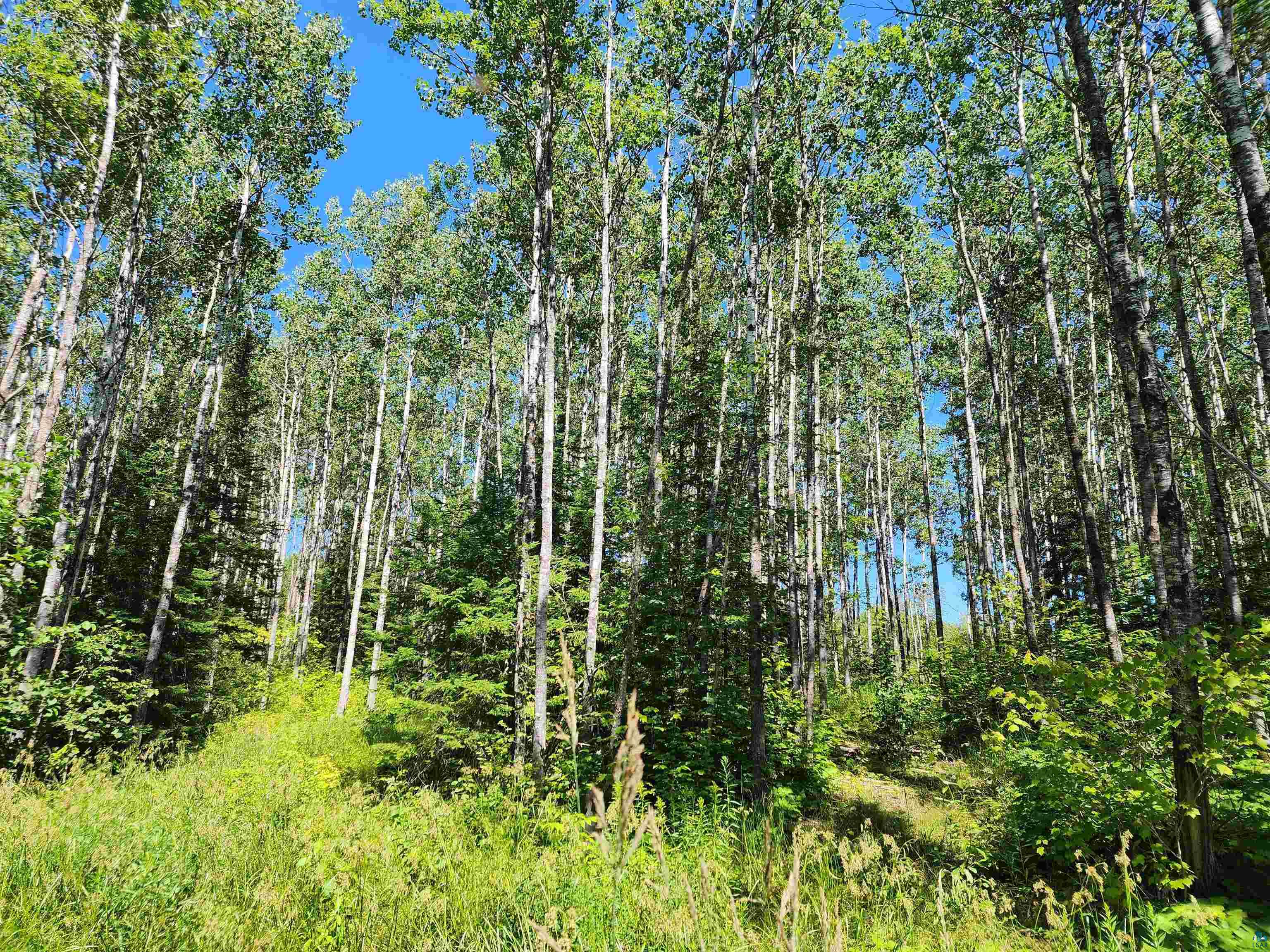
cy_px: 476
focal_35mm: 23
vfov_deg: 58.9
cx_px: 635
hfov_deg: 73.9
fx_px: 844
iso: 12
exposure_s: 1/393
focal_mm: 6.4
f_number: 1.8
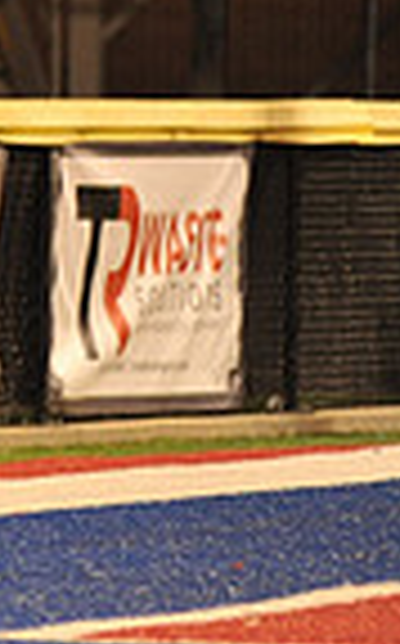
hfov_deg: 1.6
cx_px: -863
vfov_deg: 2.5
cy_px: 198
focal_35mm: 826
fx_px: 14451
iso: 2000
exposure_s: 1/200
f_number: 2.8
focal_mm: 200
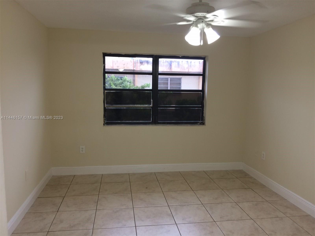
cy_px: 118
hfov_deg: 61.7
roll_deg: -1.6
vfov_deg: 48.2
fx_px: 264
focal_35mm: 29
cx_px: 158
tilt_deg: -9.1
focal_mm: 4.15
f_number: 2.2
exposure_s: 1/30
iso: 50
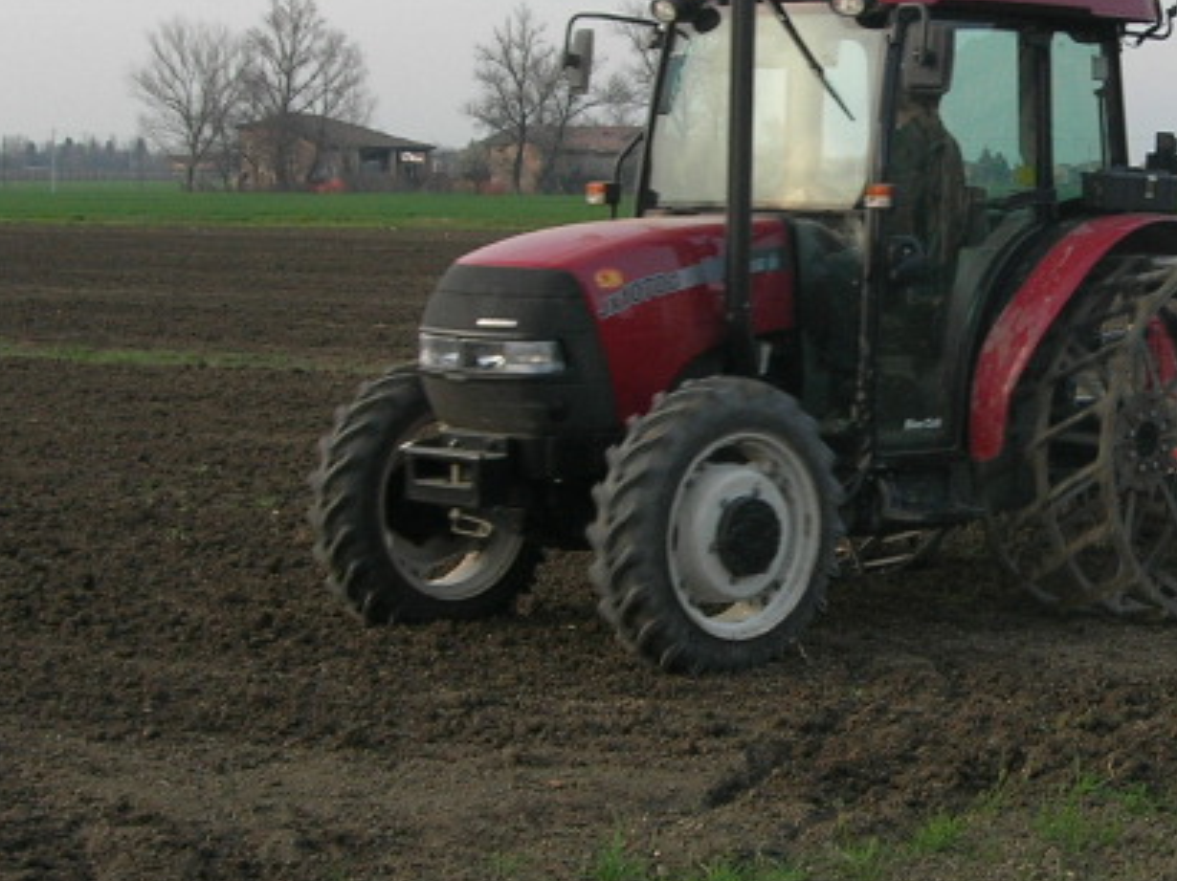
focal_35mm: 95
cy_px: 370
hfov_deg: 20.2
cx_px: 1068
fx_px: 3228
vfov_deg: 15.5
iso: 64
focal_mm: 7.8
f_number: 4.8
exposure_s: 1/95.4
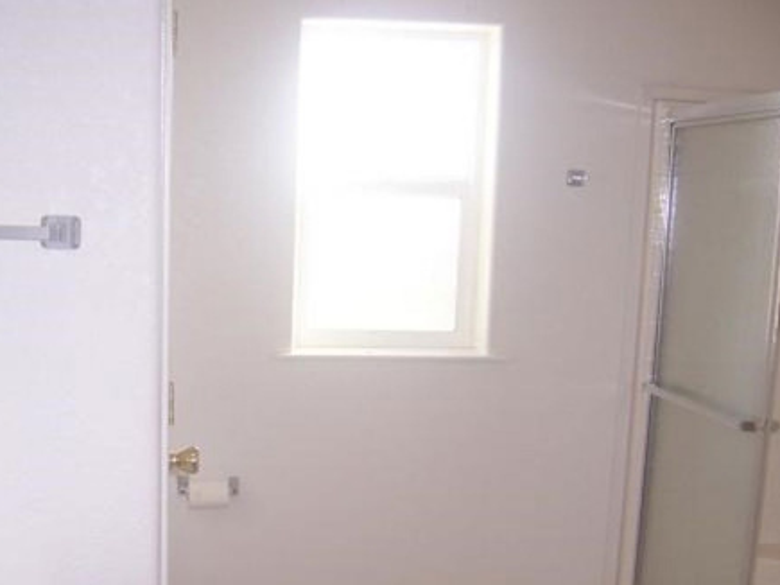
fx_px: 1194
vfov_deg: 27.3
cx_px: 247
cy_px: 400
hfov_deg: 35.7
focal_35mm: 53
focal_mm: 6.2
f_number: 2.8
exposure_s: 1/60
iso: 125
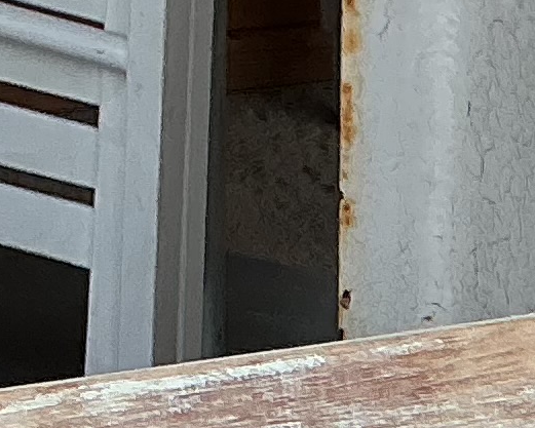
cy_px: 1235
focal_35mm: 219
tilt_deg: -38.7
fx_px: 3468
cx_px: 963
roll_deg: -11.0
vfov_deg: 6.5
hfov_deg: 8.5
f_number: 1.8
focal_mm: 3
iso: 25
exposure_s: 1/1035
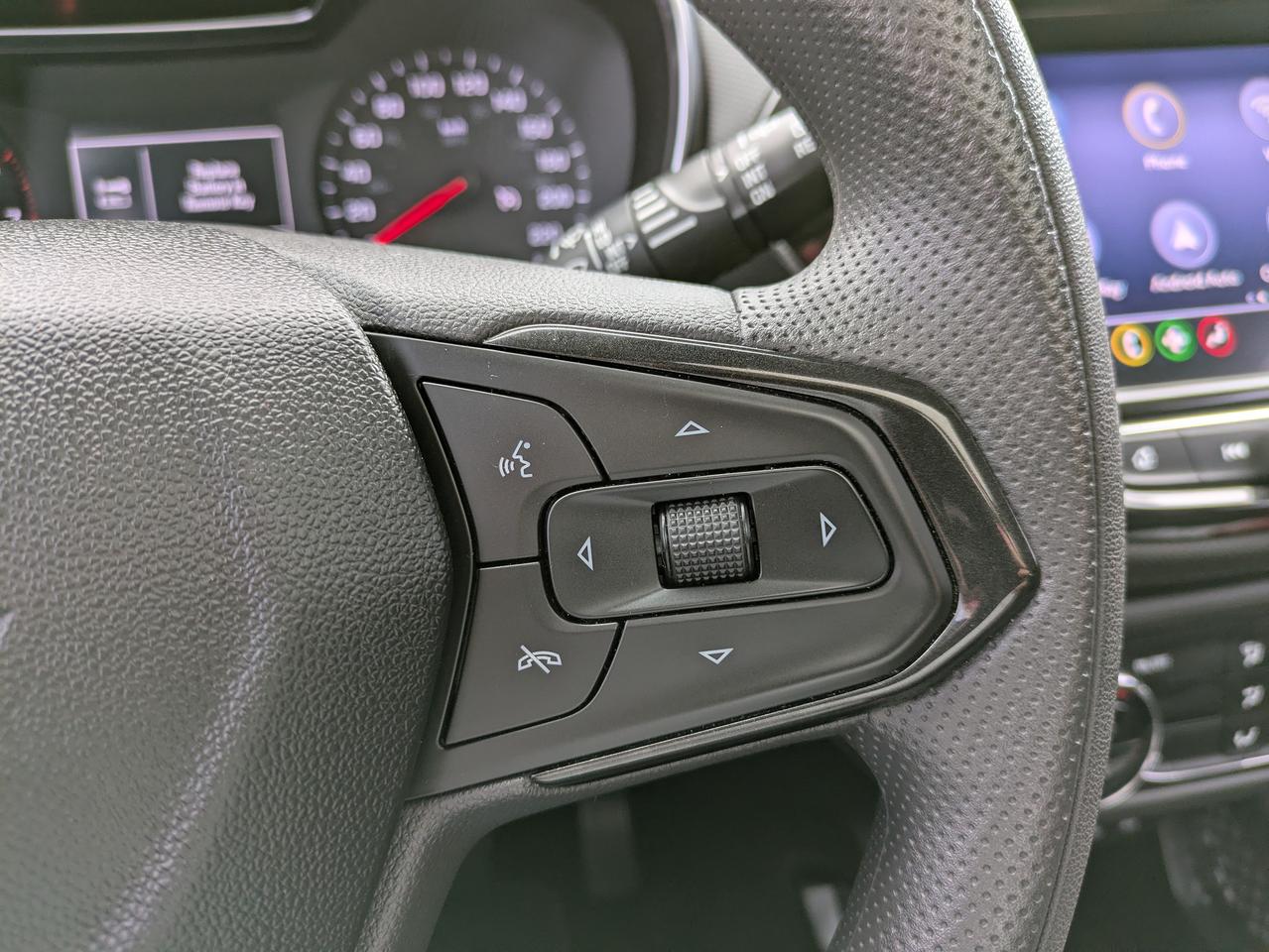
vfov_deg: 54.9
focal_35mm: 25
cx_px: 634
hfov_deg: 69.4
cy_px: 476
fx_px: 917
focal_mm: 5.43
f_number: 1.89
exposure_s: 1/100
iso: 164
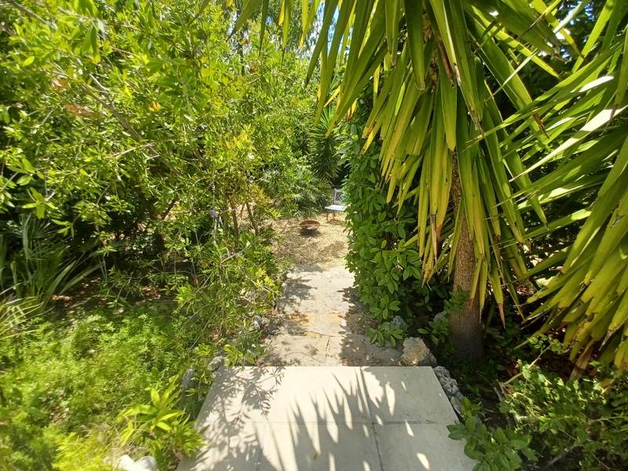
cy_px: 236
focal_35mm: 13
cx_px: 314
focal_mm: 1.42
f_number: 2.2
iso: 40
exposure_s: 1/493
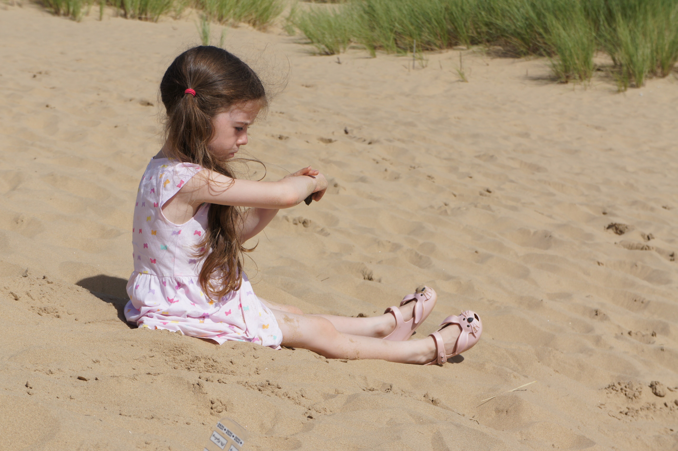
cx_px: 339
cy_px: 226
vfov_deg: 16.5
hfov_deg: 24.6
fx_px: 1553
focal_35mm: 82
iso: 200
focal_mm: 55
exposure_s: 1/800
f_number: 9
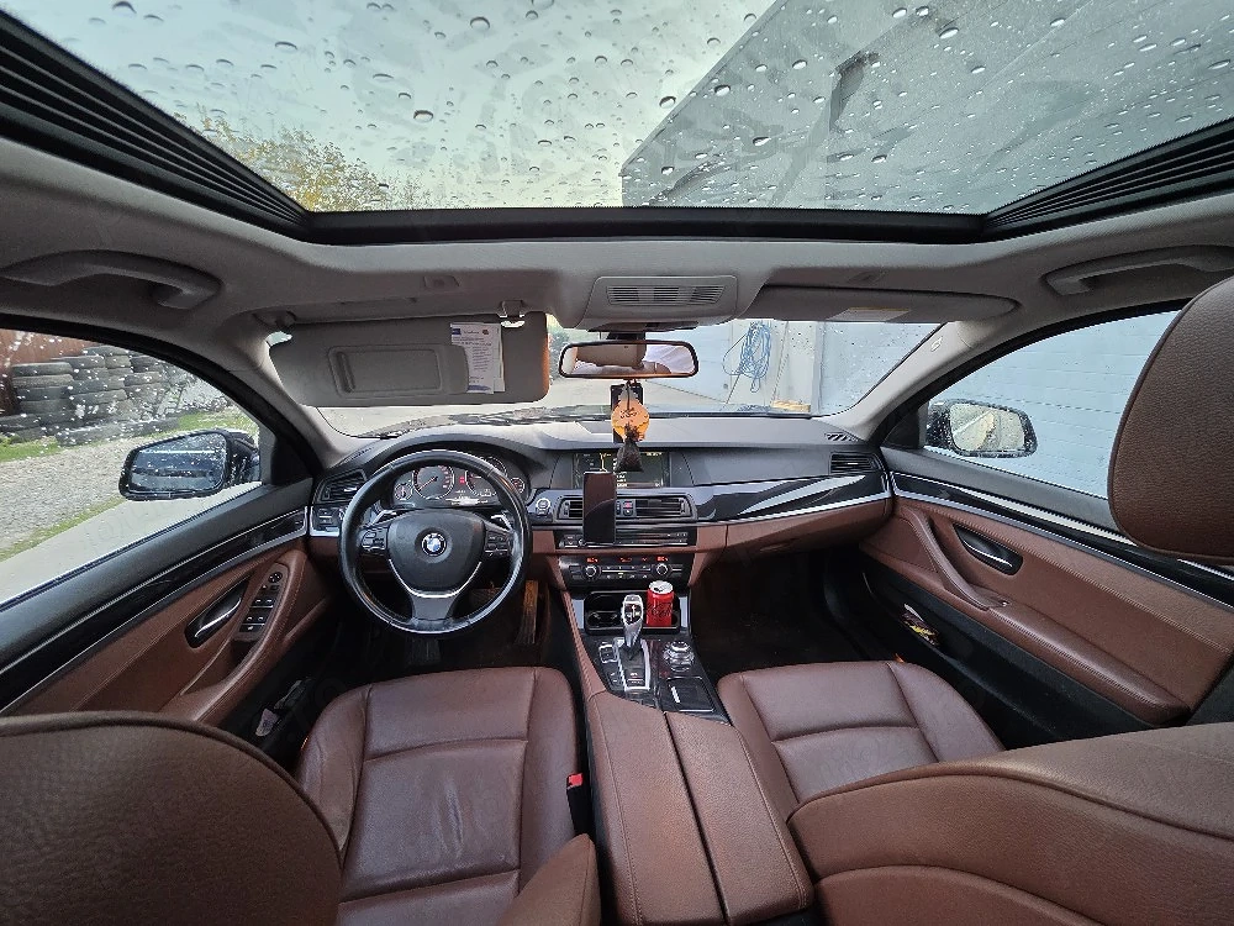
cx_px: 617
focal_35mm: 13
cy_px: 463
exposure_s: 1/101
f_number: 1.9
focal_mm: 2.2
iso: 320
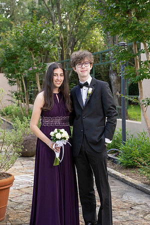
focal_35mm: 63
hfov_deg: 21.6
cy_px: 112
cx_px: 75
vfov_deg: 31.9
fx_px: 394
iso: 500
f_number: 5
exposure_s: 1/200
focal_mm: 63
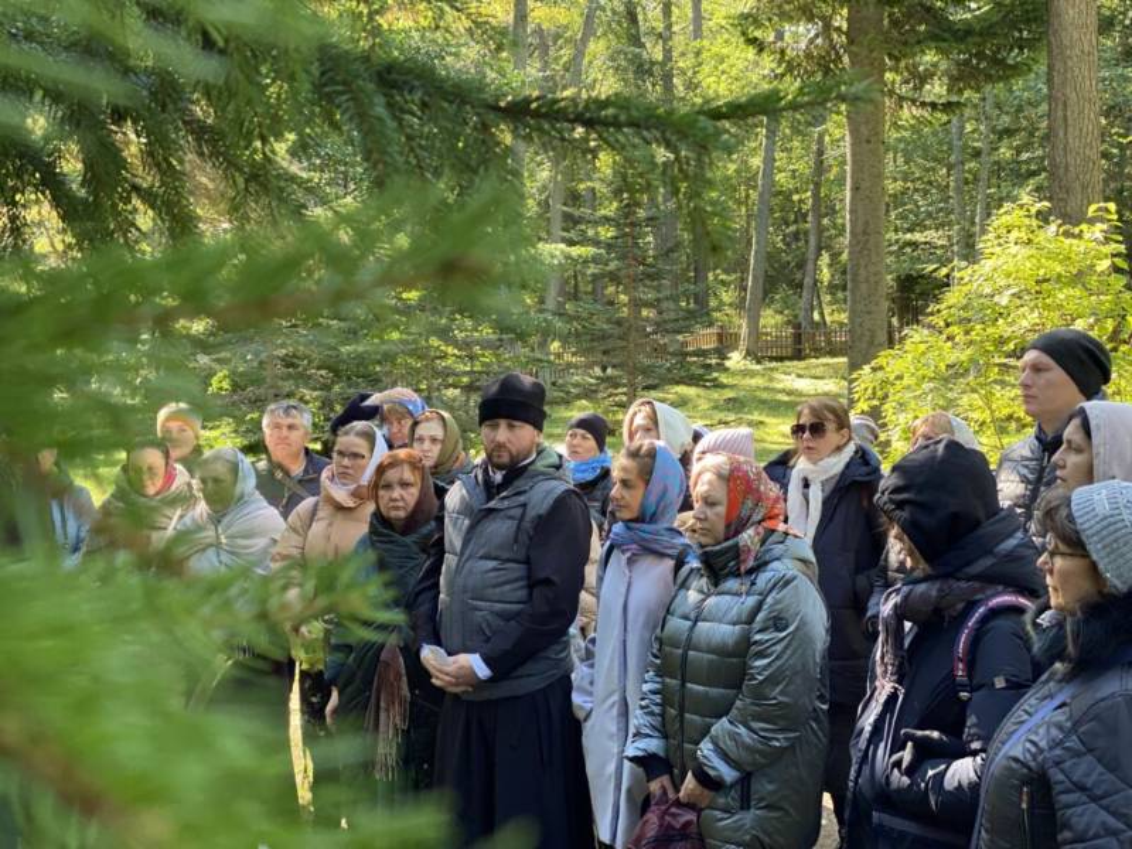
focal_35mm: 52
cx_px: 566
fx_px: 1700
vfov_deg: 28.0
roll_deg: +0.6
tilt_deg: -3.4
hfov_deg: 36.8
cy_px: 424
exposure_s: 1/122
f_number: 2
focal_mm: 6
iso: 100
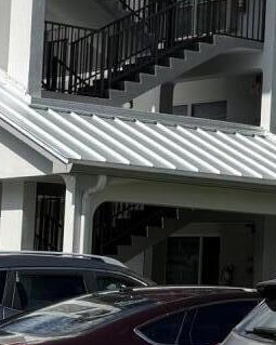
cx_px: 181
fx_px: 1502
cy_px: 211
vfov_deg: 13.1
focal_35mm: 147
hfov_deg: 10.5
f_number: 1.78
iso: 80
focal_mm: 6.76
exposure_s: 1/5319
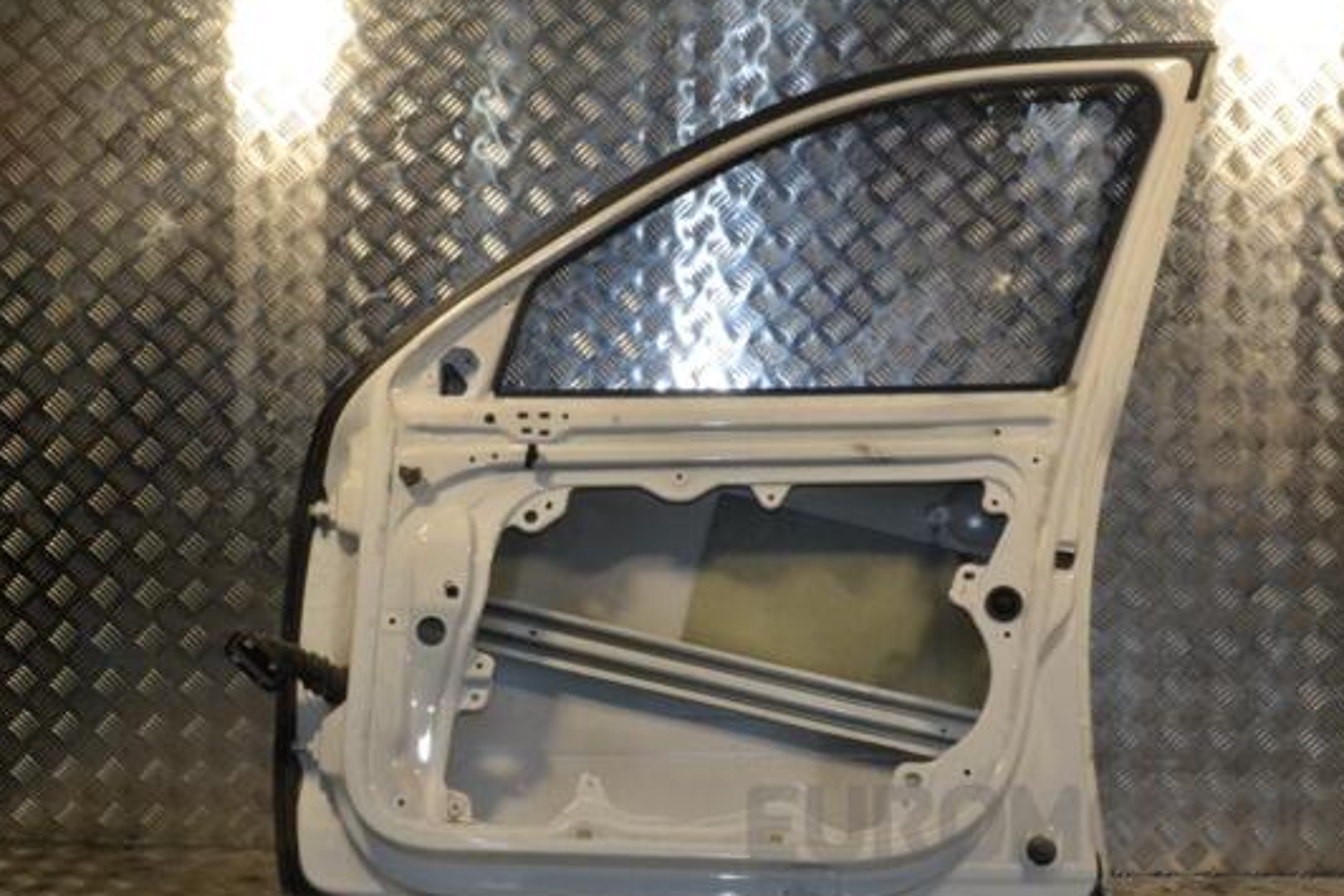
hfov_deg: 44.5
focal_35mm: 44
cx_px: 700
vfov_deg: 30.5
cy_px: 487
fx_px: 1643
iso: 3200
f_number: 20
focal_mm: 26
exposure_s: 1/200
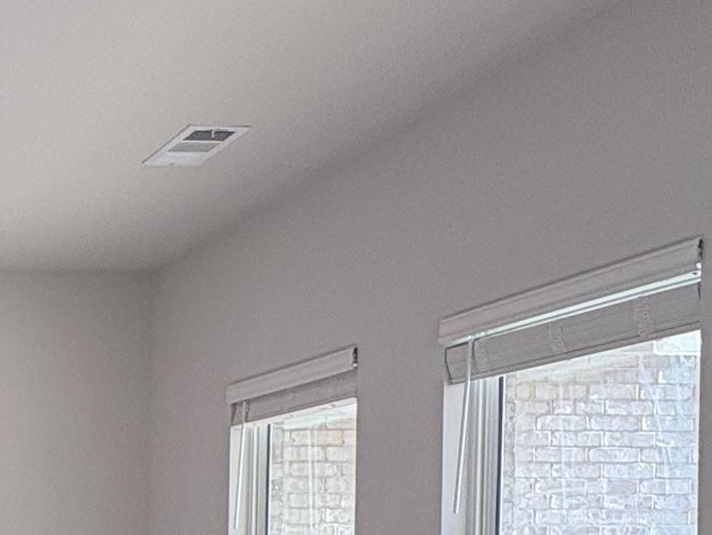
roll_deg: -0.4
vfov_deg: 23.3
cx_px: -317
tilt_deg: -0.8
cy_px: 593
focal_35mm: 59
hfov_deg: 25.6
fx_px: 1214
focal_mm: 2.22
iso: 64
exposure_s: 1/120
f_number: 2.2
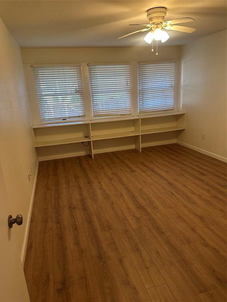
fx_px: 210
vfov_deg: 71.6
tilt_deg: -13.3
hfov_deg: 56.8
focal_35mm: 24
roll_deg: +2.5
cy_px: 151
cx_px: 114
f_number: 1.78
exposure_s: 1/60
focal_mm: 6.86
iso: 200
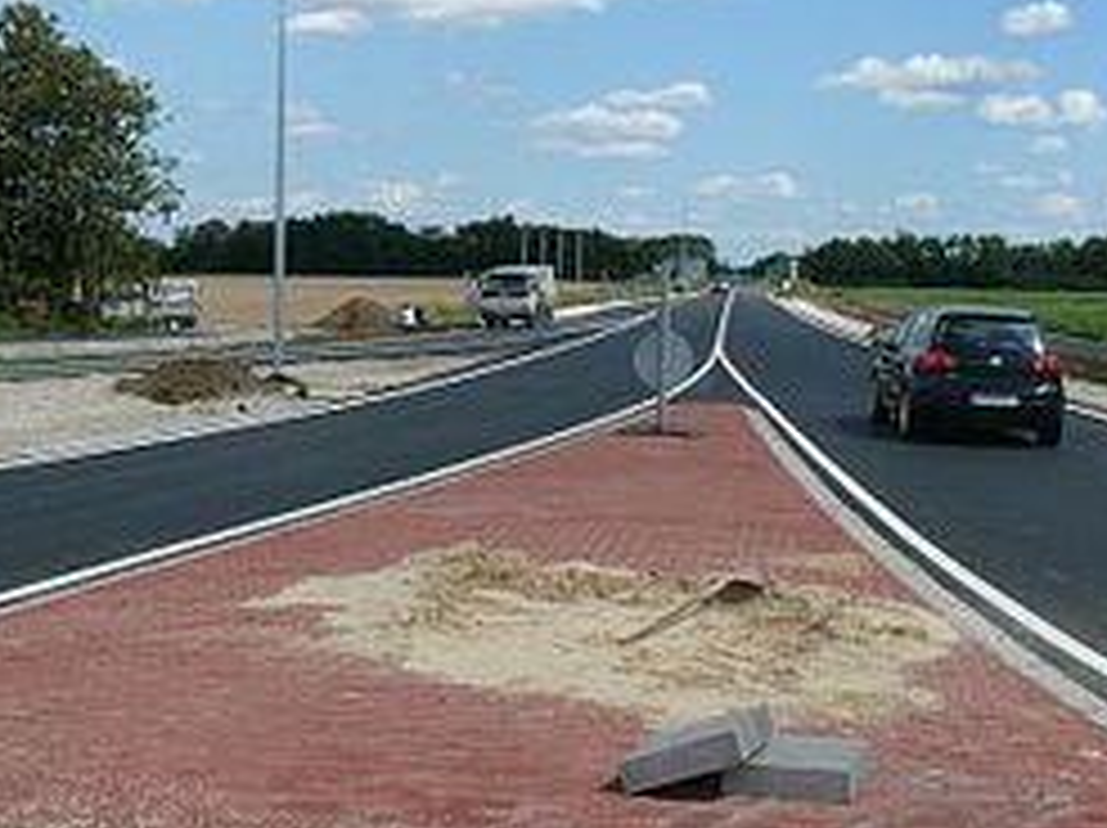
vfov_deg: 25.5
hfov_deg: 33.5
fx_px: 1821
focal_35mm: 57
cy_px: 297
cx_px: 734
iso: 100
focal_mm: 7.4
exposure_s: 1/400
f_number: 8
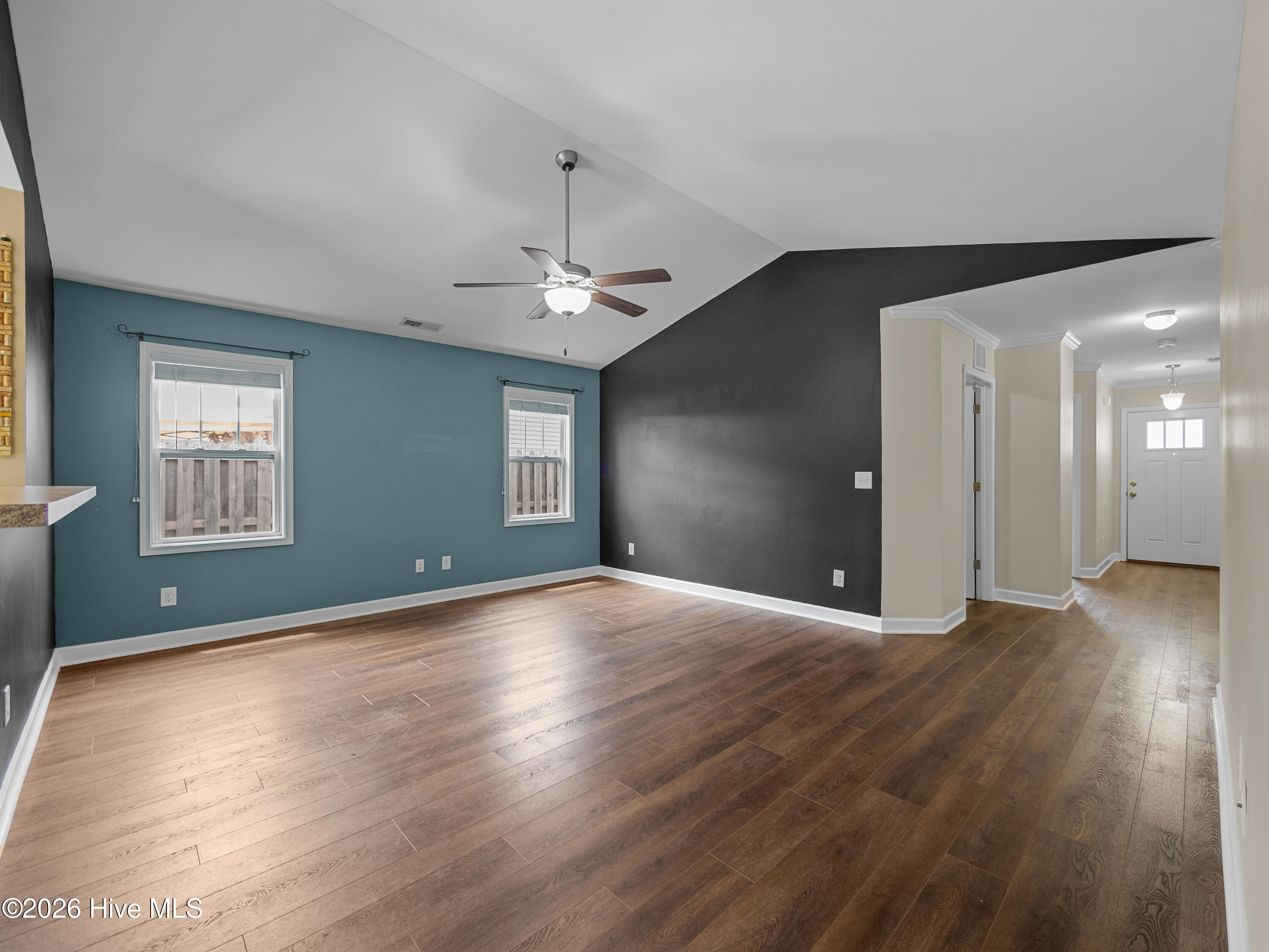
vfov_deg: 85.7
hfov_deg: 102.1
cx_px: 634
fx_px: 513
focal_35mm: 14
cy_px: 476
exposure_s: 1/8
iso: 400
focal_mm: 7
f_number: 4
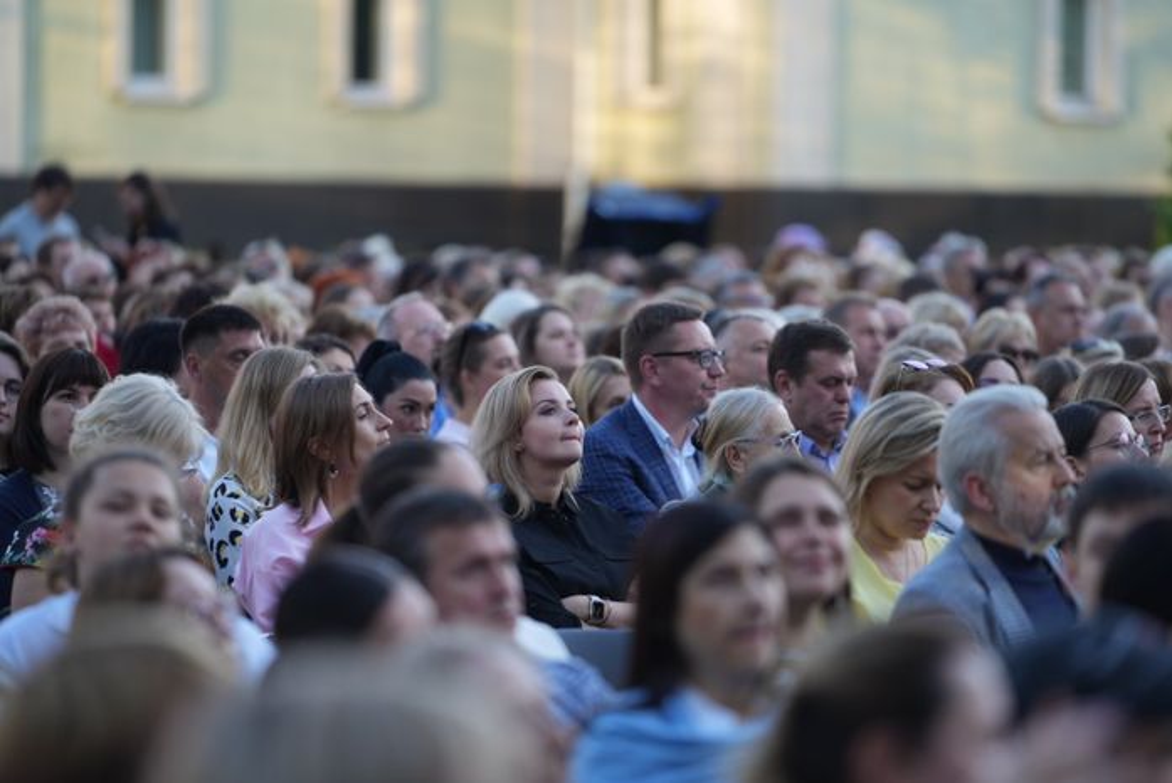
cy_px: 392
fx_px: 6516
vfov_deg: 6.9
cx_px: 586
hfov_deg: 10.3
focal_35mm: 200
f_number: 2.8
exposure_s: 1/160
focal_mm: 200
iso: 100
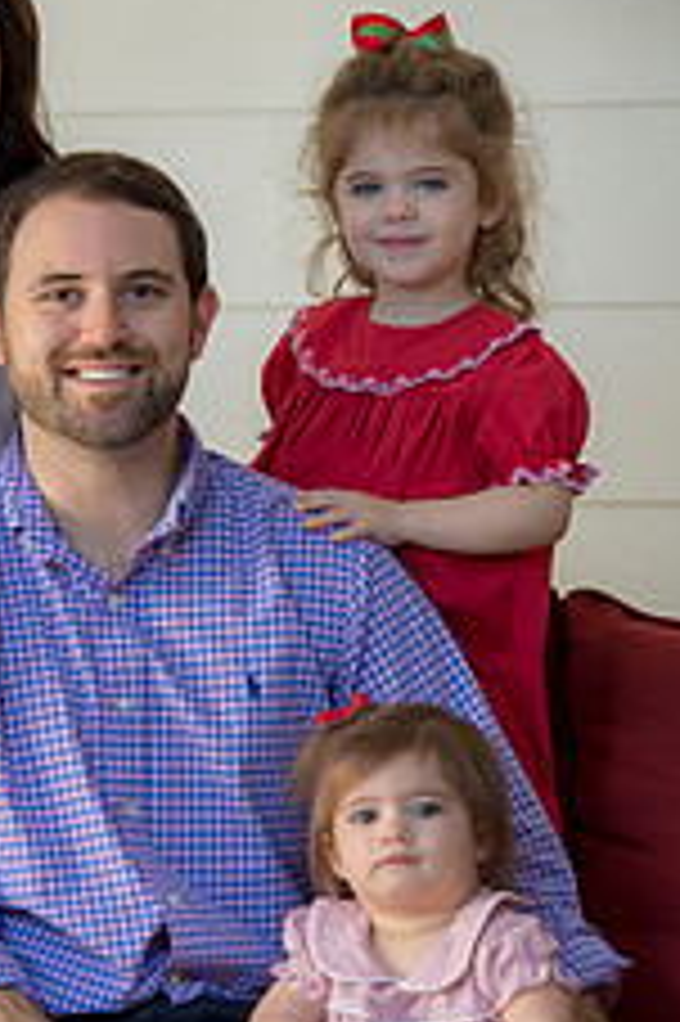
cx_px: 106
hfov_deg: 5.7
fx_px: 6867
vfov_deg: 8.5
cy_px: 729
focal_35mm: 242
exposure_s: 1/200
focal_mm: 122
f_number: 4
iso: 320
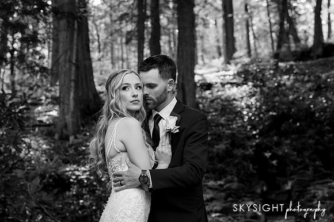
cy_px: 111
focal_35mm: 73
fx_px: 676
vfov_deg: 18.7
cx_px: 167
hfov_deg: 27.8
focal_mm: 70
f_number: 4.5
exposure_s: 1/200
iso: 1000
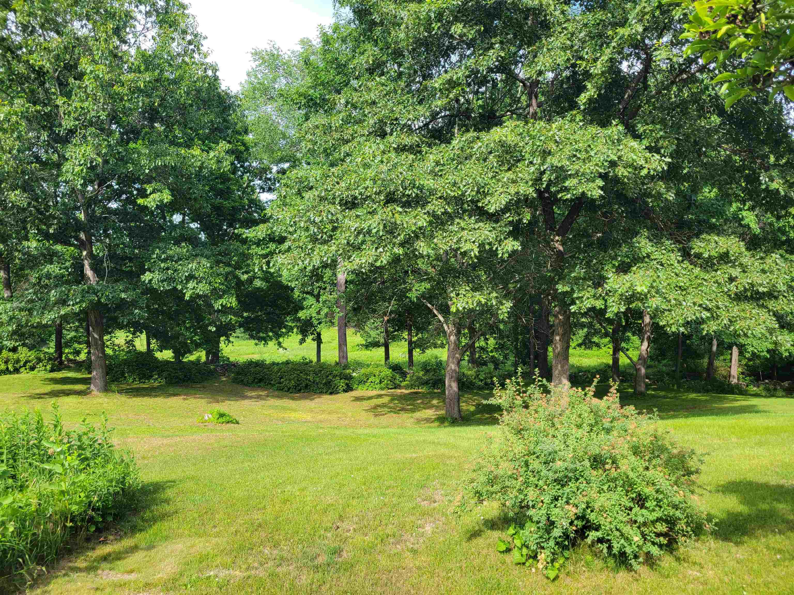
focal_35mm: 26
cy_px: 298
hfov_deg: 67.3
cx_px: 397
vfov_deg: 53.1
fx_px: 596
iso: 40
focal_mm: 5.4
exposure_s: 1/654
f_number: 1.8
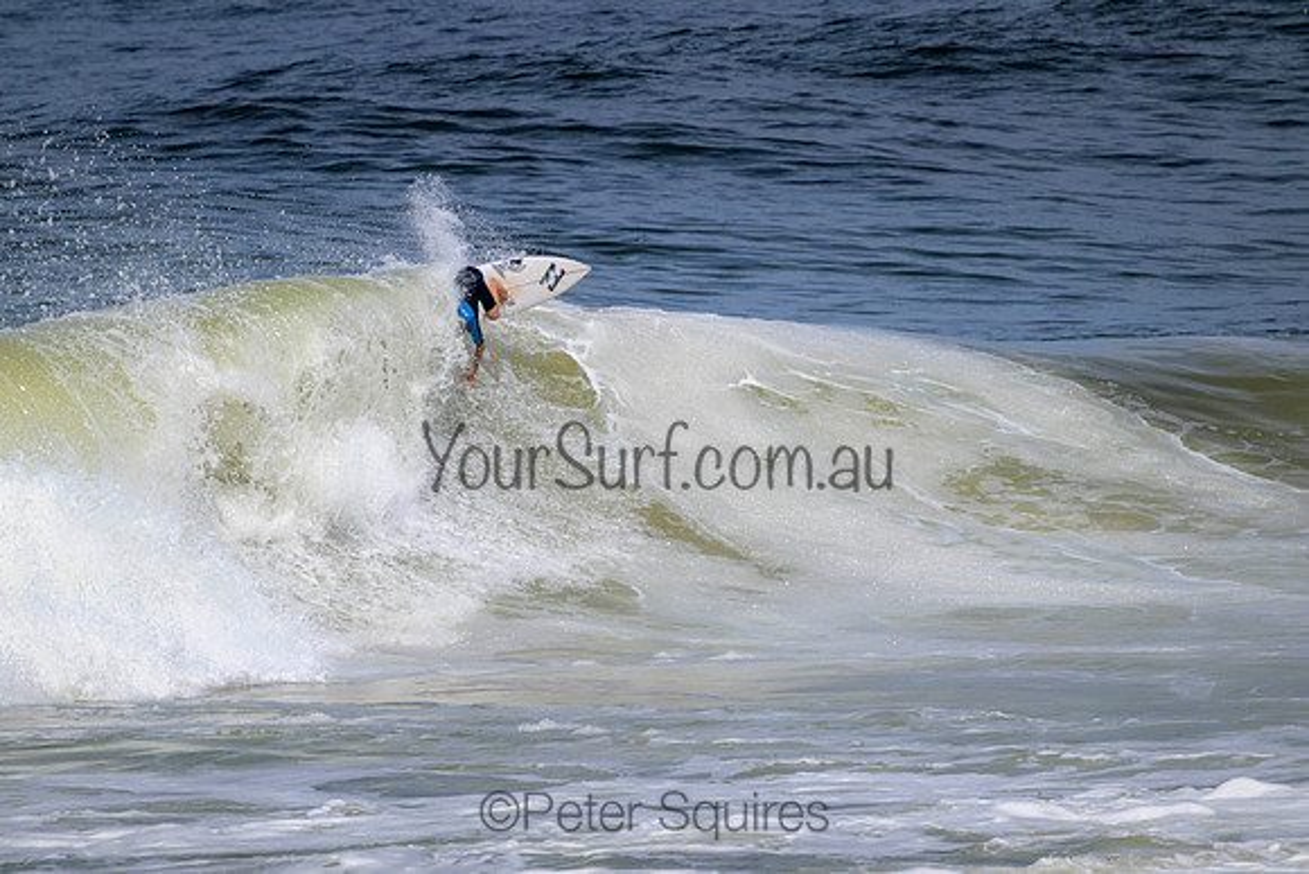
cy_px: 437
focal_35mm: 800
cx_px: 654
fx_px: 29094
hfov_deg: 2.6
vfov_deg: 1.7
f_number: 11
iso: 400
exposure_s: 1/2000
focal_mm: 800
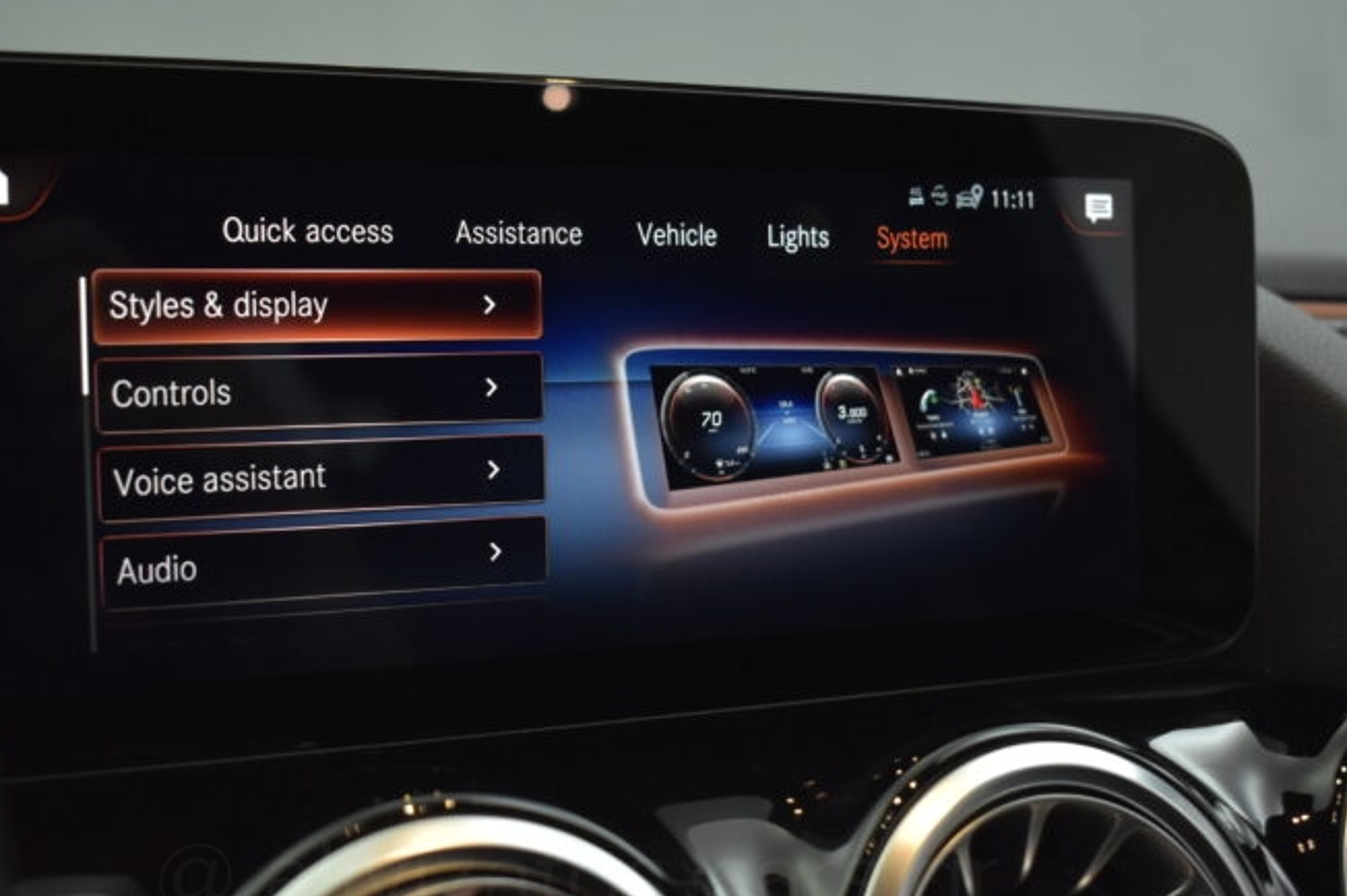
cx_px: 576
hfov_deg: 42.7
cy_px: 426
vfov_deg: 29.2
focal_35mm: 46
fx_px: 1720
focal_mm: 26
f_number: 4
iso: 1600
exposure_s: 1/125
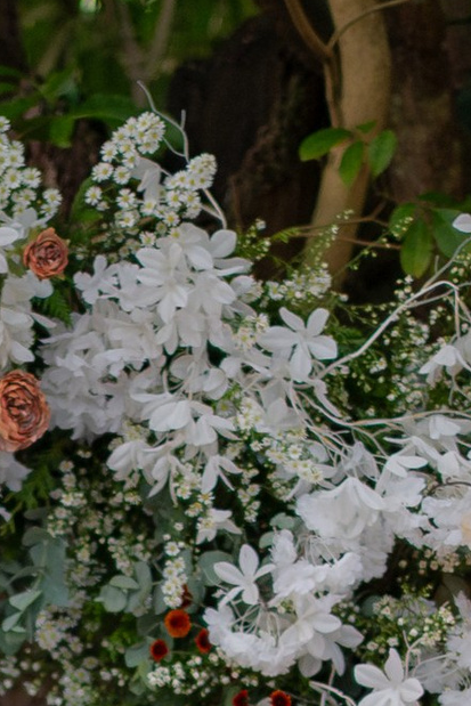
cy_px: 981
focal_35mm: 217
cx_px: -148
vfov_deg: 9.3
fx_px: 4256
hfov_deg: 6.3
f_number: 1.4
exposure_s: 1/400
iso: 640
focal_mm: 35
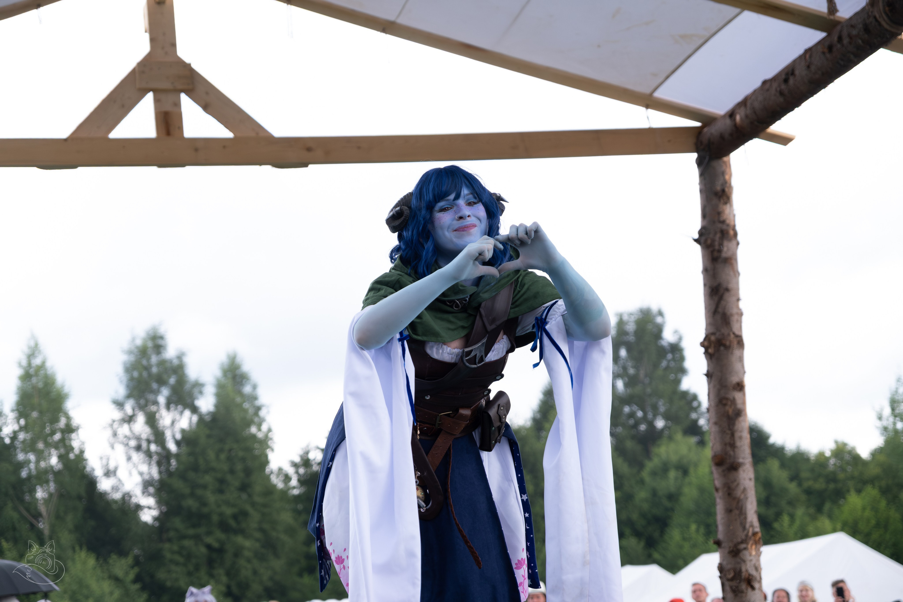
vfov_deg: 17.7
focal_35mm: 77
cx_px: 452
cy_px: 301
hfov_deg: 26.3
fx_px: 1931
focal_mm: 51.6
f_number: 3.6
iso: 800
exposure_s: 1/640
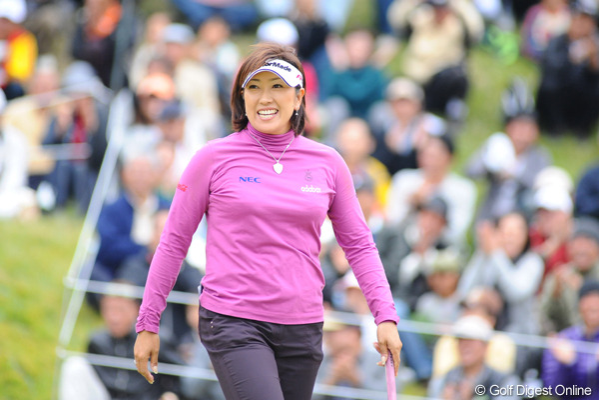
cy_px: 200
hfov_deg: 6.9
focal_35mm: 300
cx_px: 300
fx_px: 4991
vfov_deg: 4.6
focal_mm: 300
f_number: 3.5
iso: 1000
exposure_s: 1/1000
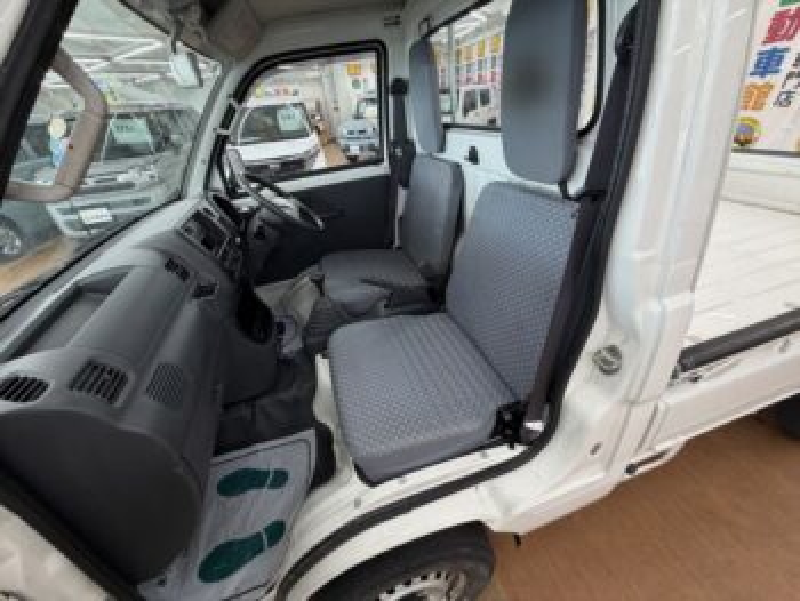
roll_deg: +7.3
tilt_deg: -30.6
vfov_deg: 85.7
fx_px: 324
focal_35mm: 14
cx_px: 400
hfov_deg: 102.0
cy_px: 300
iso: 200
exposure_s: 1/100
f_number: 2.2
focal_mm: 2.22
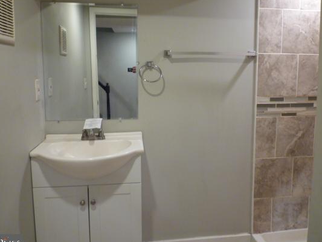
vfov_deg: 46.7
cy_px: 105
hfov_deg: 59.9
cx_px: 169
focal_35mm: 30
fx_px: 279
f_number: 2.8
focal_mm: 4.4
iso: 250
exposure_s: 1/30
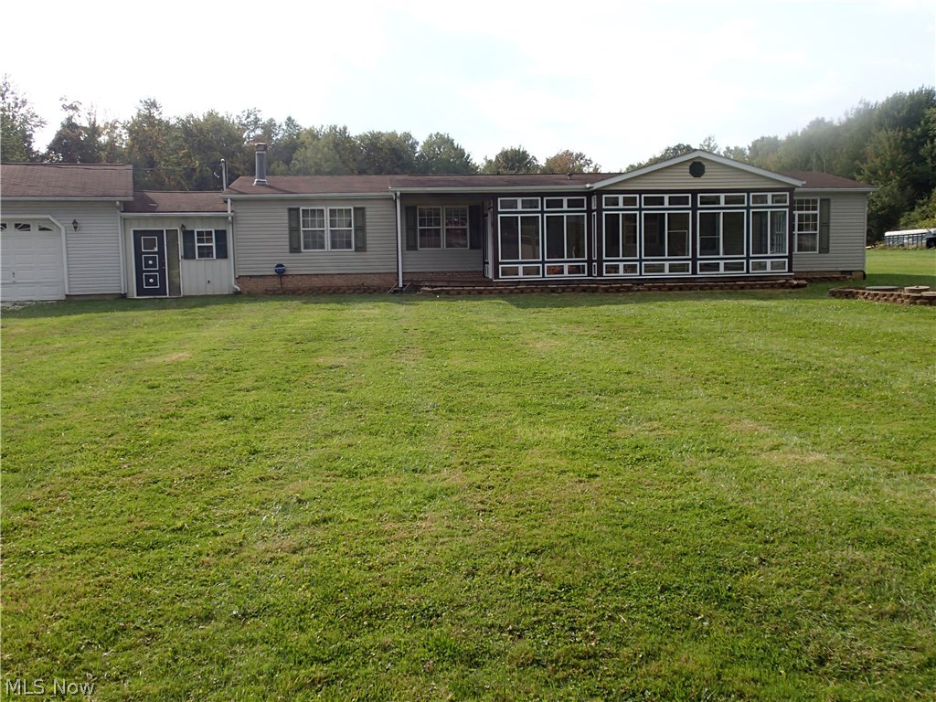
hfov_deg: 56.8
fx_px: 865
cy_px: 351
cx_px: 468
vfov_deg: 44.2
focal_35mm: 32
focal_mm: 5.87
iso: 100
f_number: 9
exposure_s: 1/125
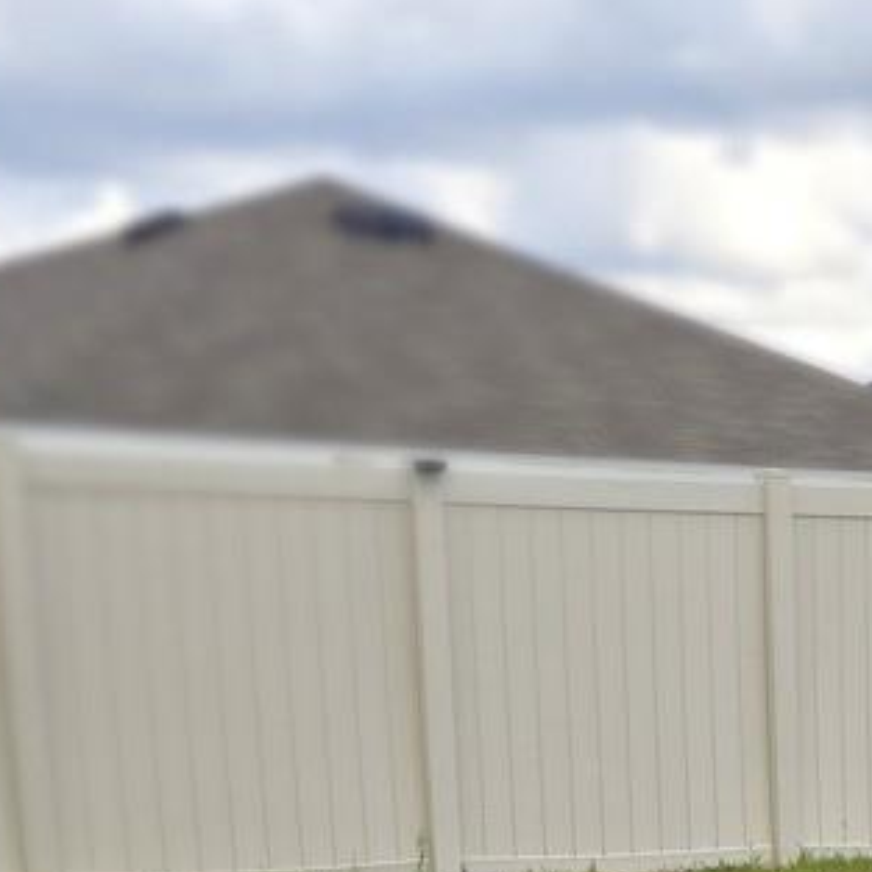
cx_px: 1031
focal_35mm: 104
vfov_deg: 14.5
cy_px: 1605
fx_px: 2964
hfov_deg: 16.1
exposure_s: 1/434
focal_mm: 6.3
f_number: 1.7
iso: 12
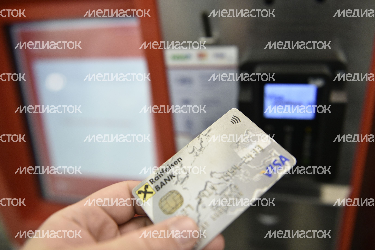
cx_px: 188
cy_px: 125
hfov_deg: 55.8
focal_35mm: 34
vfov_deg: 38.8
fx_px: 354
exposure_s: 1/200
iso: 2500
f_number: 3.2
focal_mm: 34
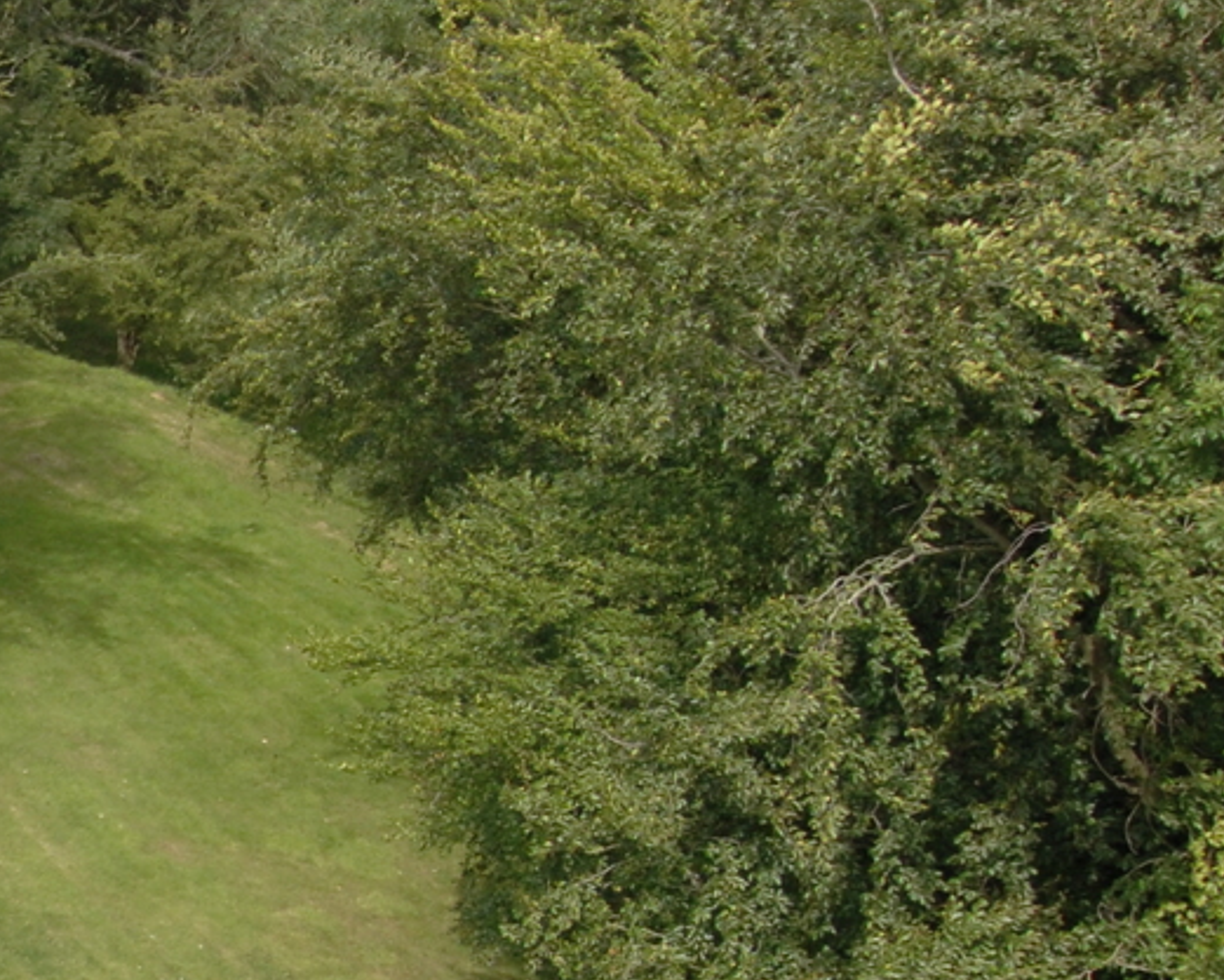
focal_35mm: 70
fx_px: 2536
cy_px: 934
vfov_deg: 21.2
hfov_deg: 21.6
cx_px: -719
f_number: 8
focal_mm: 12
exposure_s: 1/250
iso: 250
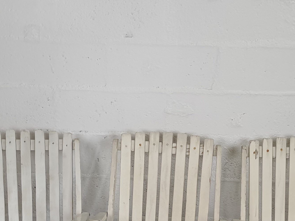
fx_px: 673
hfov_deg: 24.7
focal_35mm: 79
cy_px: 204
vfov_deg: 18.3
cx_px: 166
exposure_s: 1/120
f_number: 1.7
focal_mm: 4.32
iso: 80
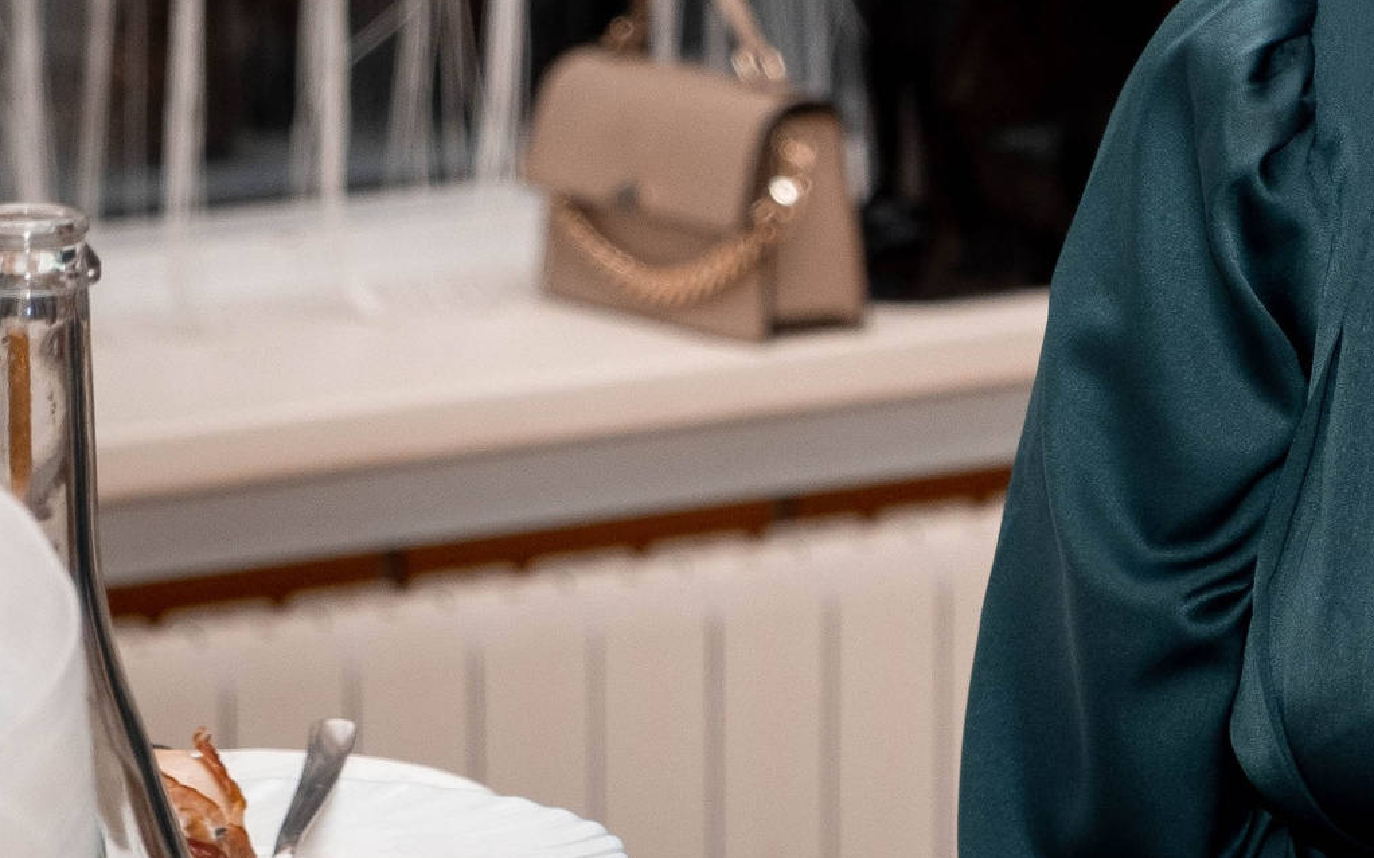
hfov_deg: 9.0
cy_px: 145
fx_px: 8647
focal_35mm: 231
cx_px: 1537
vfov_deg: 5.7
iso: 800
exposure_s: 1/125
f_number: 4
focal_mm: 55
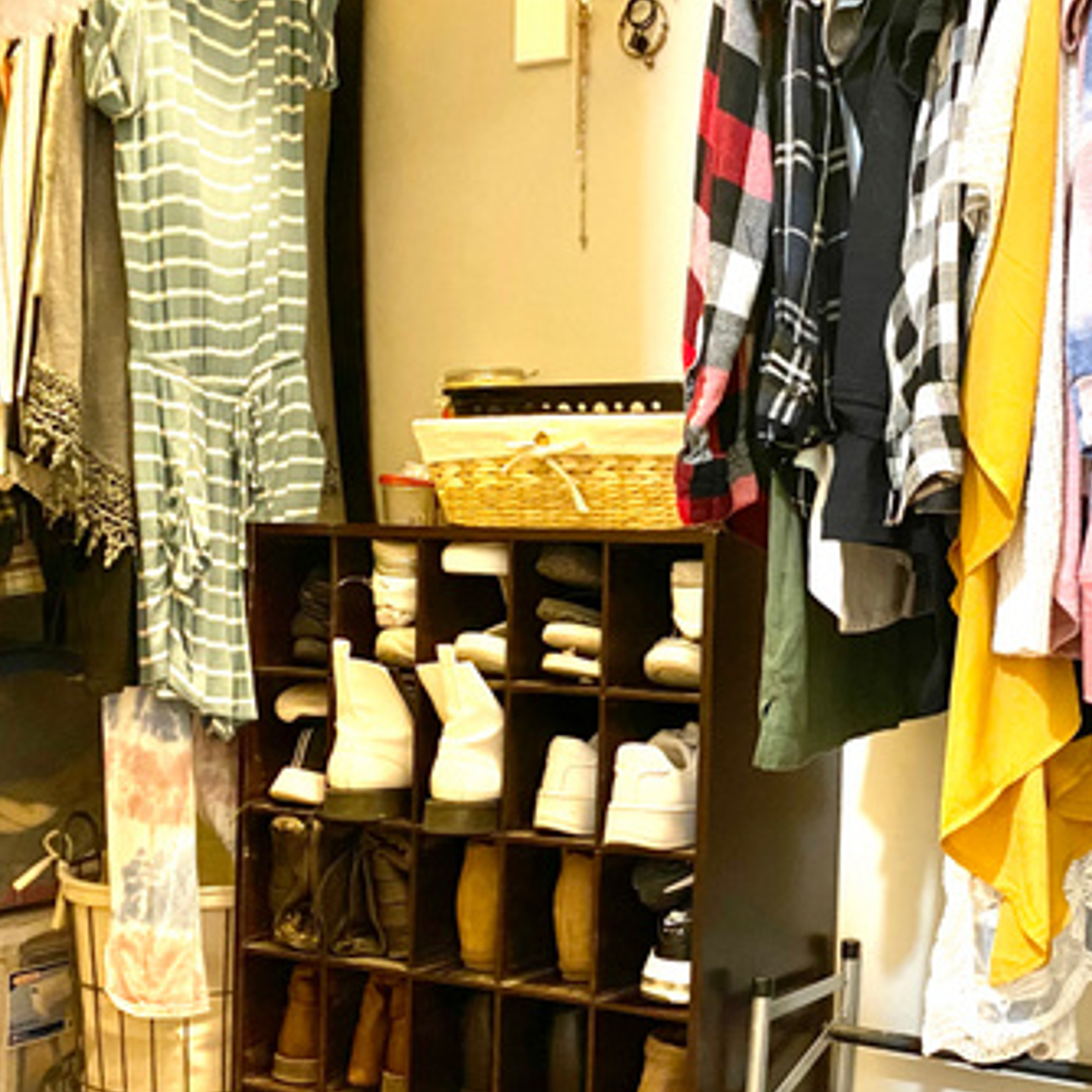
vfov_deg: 38.3
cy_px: 624
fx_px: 1570
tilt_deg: -3.4
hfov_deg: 36.7
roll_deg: -2.2
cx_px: 906
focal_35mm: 44
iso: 640
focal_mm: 4.25
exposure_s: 1/30
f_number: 1.8
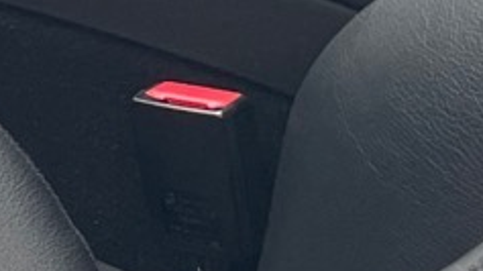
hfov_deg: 8.6
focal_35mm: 215
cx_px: -895
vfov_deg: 5.5
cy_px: -287
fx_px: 2752
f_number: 1.6
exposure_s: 1/147
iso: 32
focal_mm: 4.2
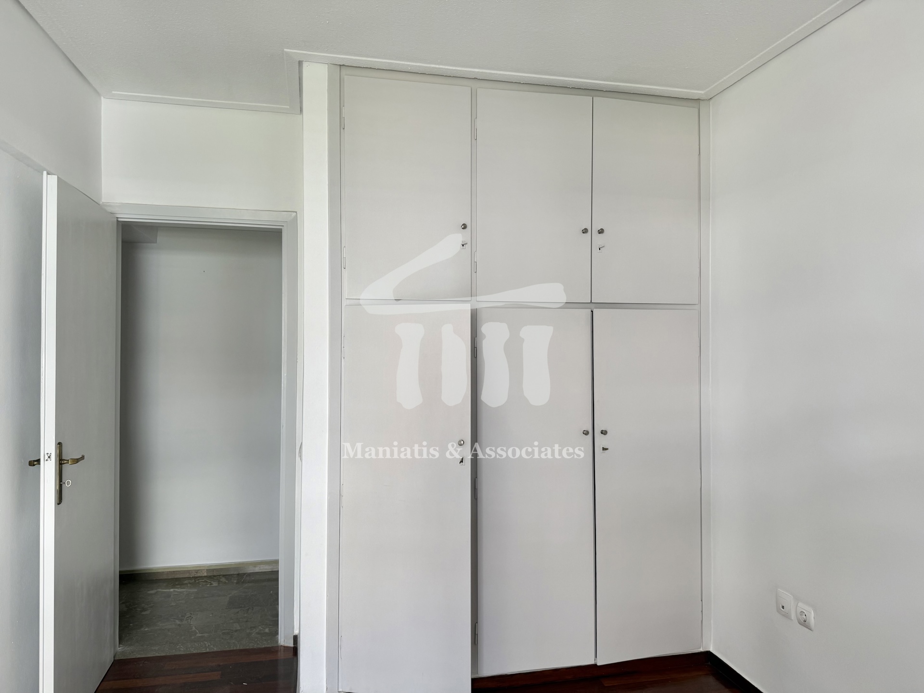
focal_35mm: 24
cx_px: 462
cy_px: 346
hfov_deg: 71.6
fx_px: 641
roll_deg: +0.0
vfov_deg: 56.8
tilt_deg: +1.1
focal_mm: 6.76
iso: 64
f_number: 1.78
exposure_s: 1/121
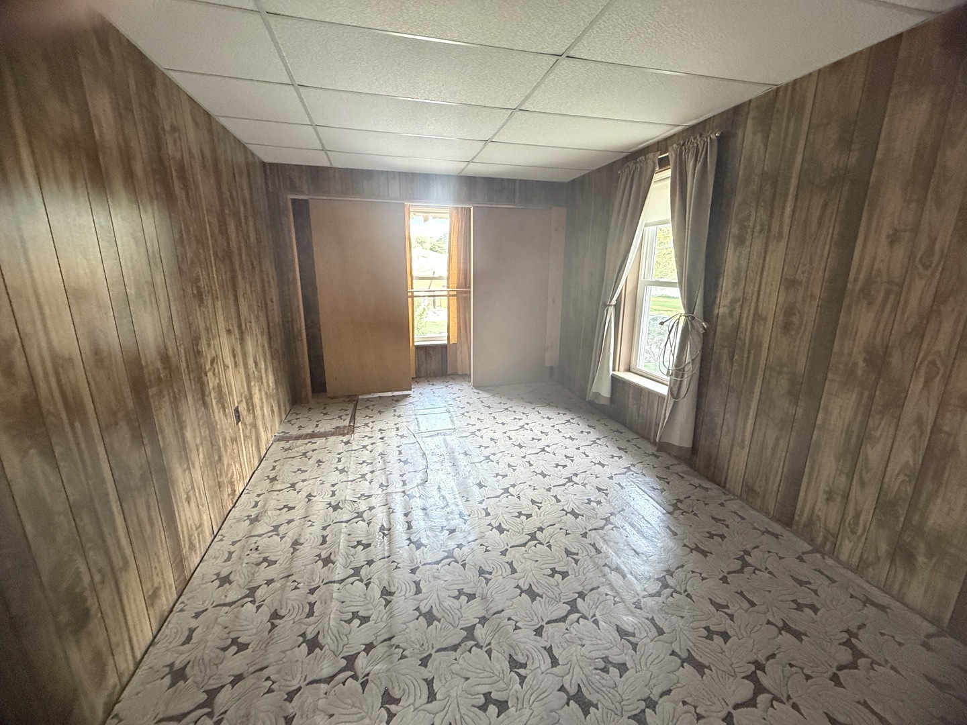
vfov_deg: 85.7
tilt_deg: -13.7
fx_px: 391
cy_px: 362
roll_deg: -0.5
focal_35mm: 14
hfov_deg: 102.1
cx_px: 484
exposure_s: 1/60
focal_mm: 2.22
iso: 500
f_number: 2.2
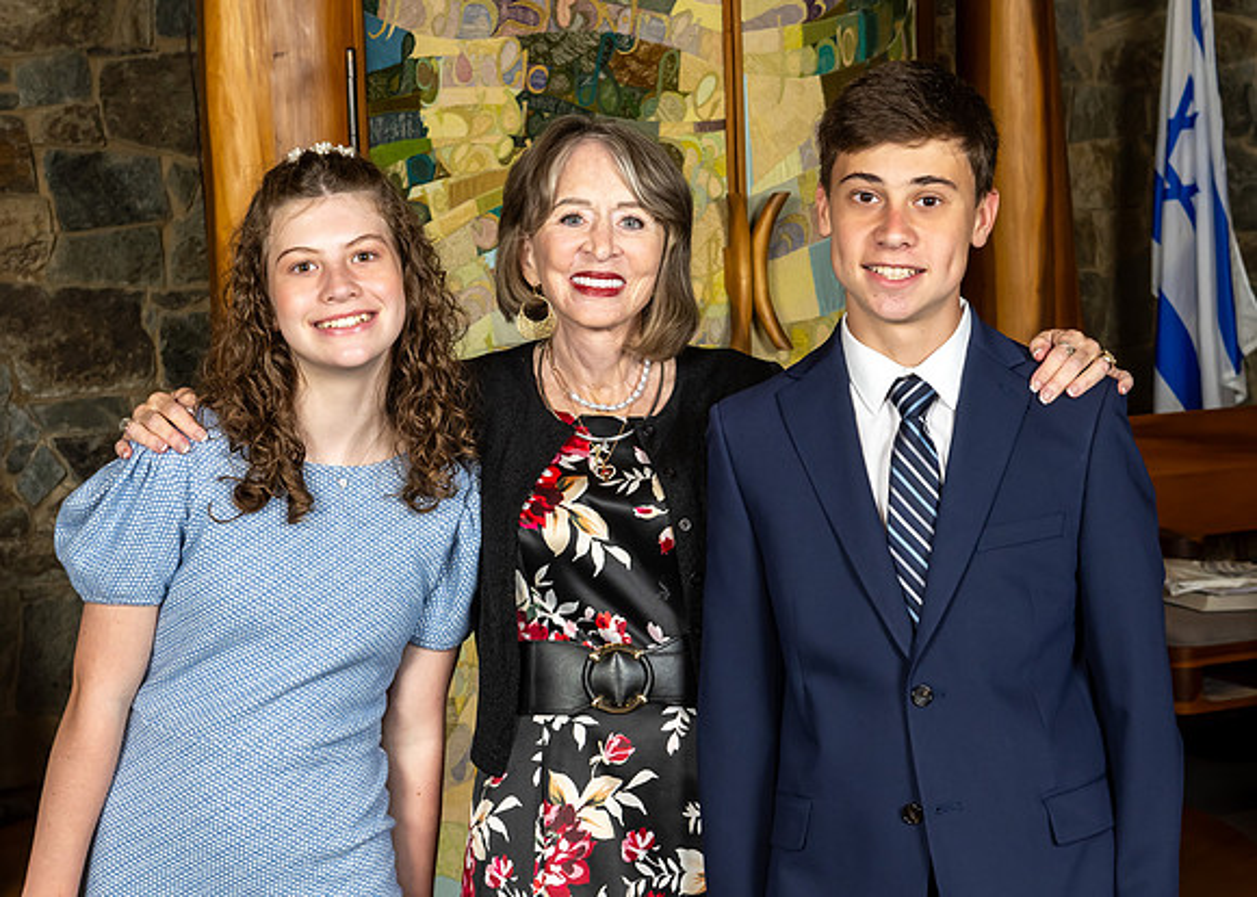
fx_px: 2919
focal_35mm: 82
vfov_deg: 17.5
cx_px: 598
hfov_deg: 24.3
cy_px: 433
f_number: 8
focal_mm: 48
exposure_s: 1/200
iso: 640
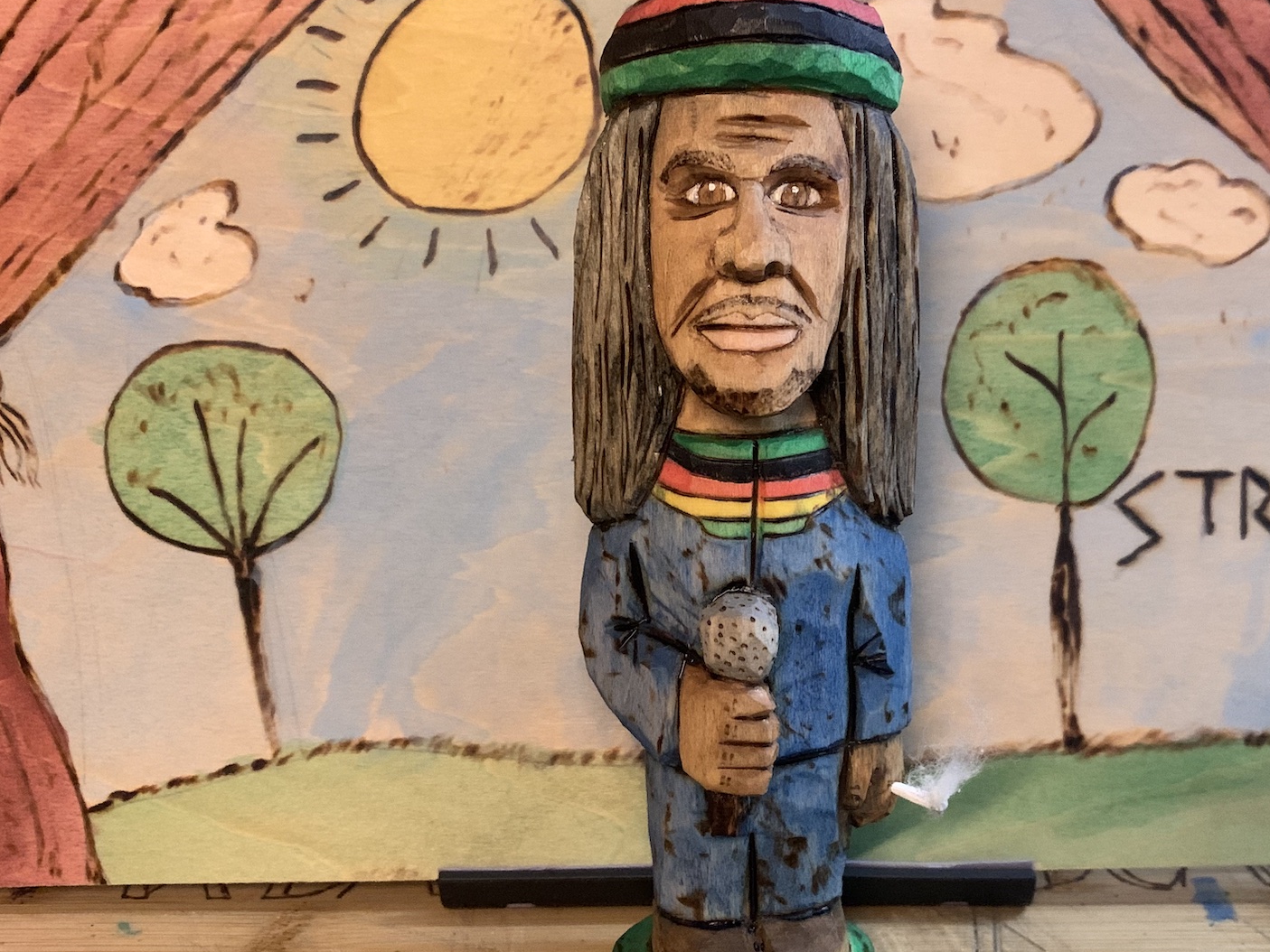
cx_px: 730
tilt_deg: -10.0
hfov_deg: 50.0
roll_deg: -0.6
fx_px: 1358
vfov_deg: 38.7
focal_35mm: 37
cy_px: 454
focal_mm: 4.25
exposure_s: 1/30
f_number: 1.8
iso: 800
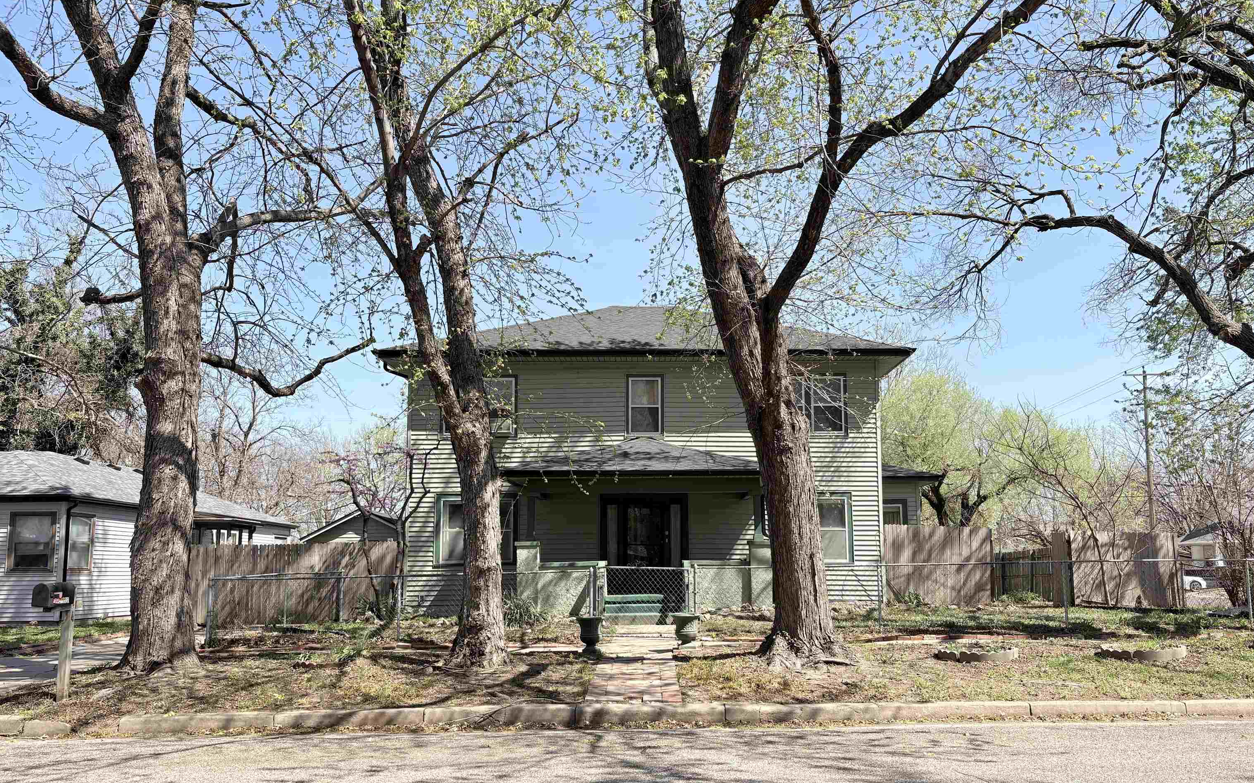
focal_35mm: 28
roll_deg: -0.1
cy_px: 455
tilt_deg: +6.7
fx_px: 957
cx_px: 629
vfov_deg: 44.4
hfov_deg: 66.5
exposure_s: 1/1517
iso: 50
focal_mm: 5.96
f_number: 1.6
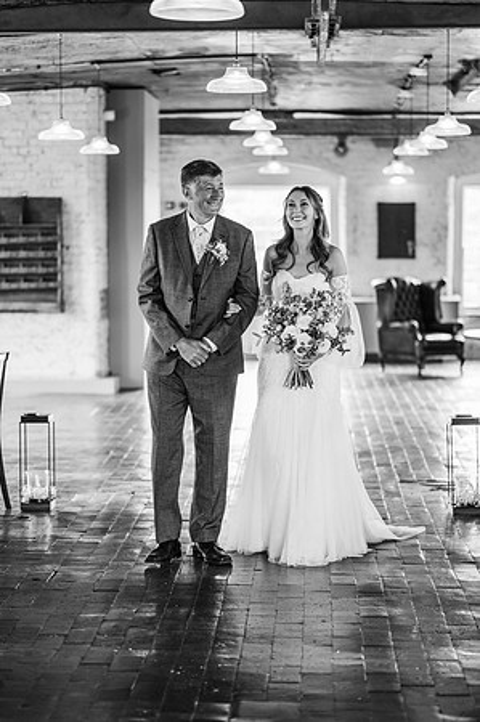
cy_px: 361
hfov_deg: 16.0
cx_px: 240
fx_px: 1704
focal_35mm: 85
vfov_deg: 23.9
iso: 450
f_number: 1.8
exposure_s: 1/200
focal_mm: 85
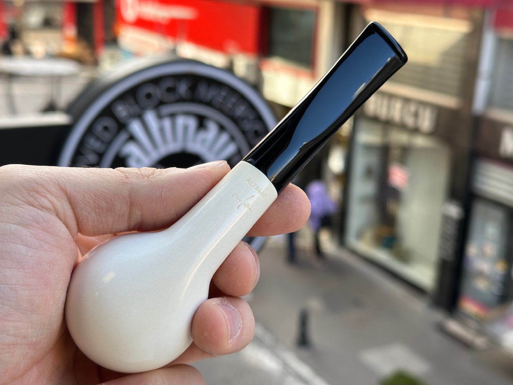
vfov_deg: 30.3
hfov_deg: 39.7
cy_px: 192
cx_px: 256
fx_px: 711
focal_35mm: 48
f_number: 1.78
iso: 64
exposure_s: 1/422
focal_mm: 6.86
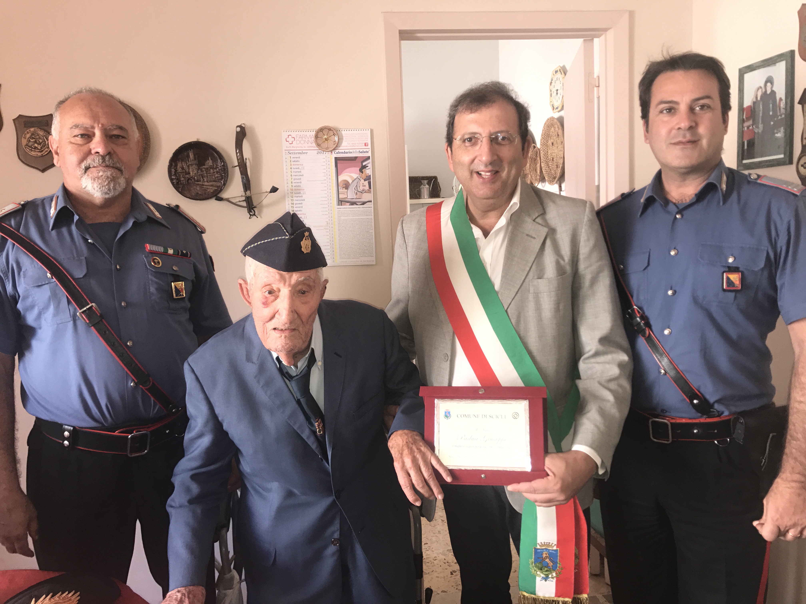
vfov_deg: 49.7
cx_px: 403
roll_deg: +1.7
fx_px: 652
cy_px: 302
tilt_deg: -5.6
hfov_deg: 63.4
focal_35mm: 28
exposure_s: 1/38
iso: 20
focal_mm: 3.99
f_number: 1.8
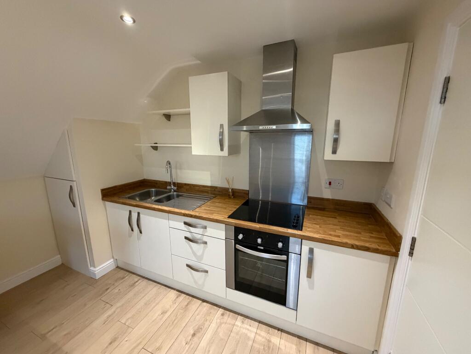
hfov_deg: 102.1
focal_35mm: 14
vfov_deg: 85.7
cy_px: 177
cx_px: 236
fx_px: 190
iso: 800
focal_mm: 2.22
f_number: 2.2
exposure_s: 1/50
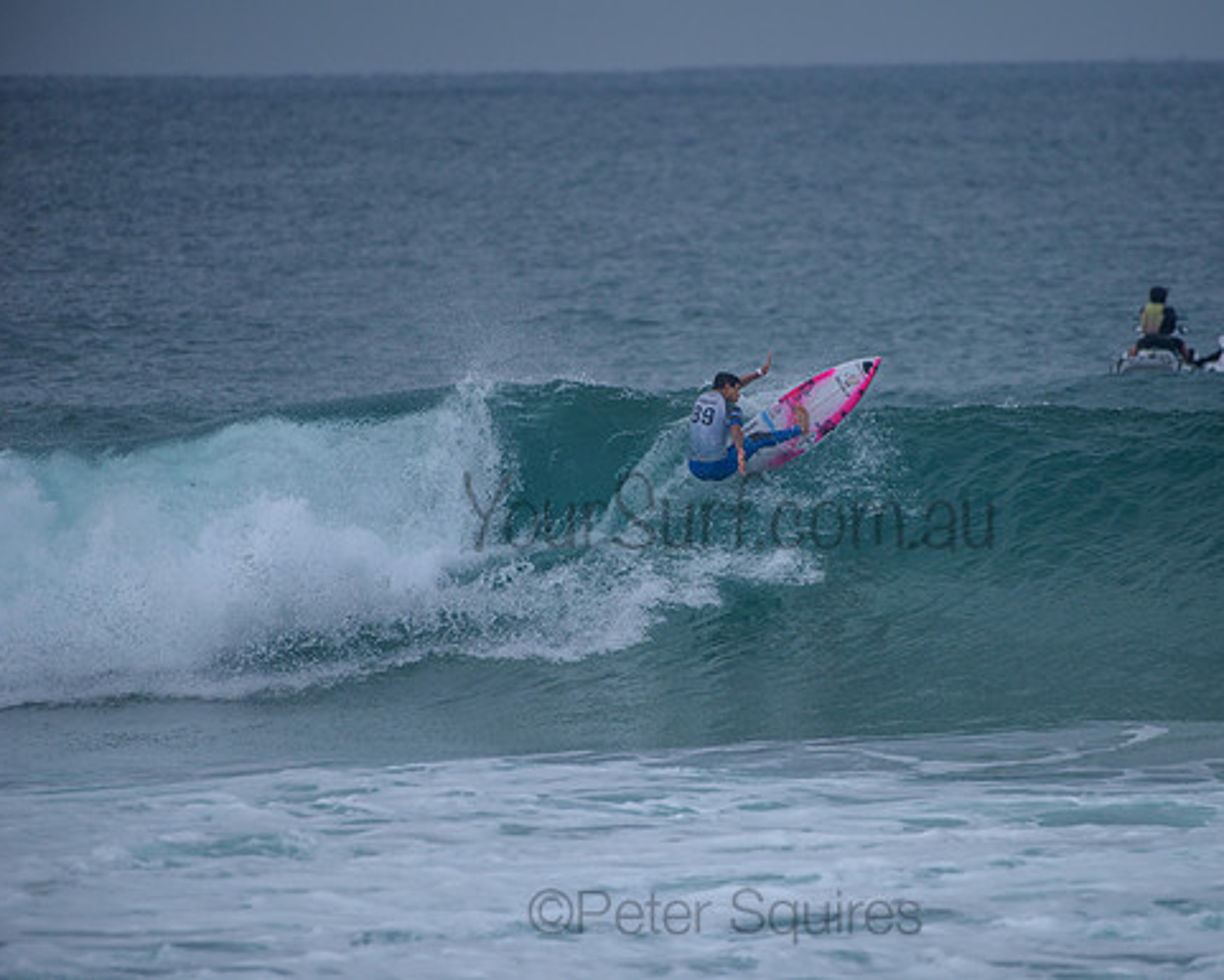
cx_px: 725
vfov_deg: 2.7
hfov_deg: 3.4
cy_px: 490
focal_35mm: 566
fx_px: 20508
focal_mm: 500
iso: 320
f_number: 5.6
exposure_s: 1/2000
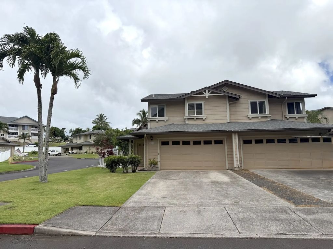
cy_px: 124
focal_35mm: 24
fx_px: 231
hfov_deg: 71.6
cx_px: 166
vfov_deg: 56.8
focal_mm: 6.76
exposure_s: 1/10309
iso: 80
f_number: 1.78
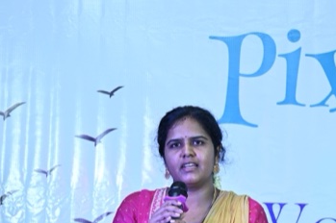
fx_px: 1604
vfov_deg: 7.9
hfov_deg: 11.7
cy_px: 211
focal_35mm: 172
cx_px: 403
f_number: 4
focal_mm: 60
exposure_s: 1/160
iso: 640
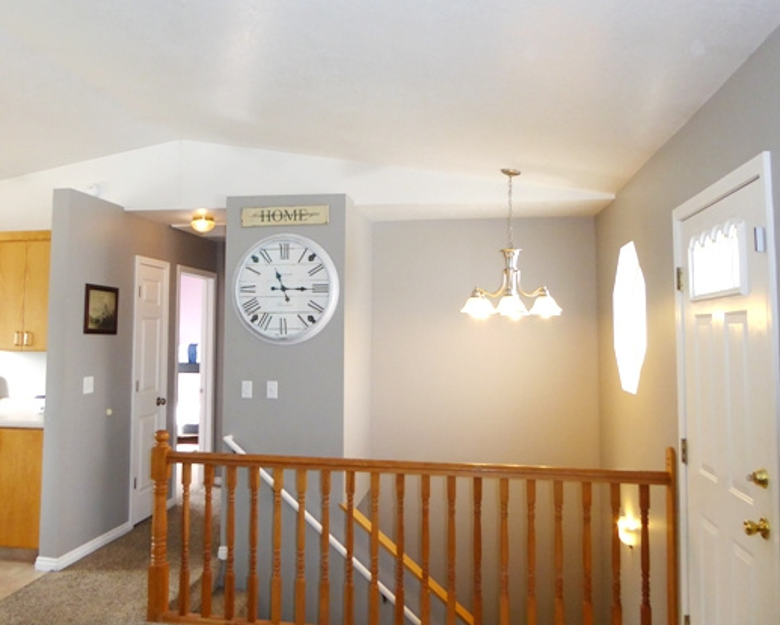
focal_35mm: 29
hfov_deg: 60.1
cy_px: 276
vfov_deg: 49.9
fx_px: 670
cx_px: 332
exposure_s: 1/60
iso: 200
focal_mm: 4.3
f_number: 3.3
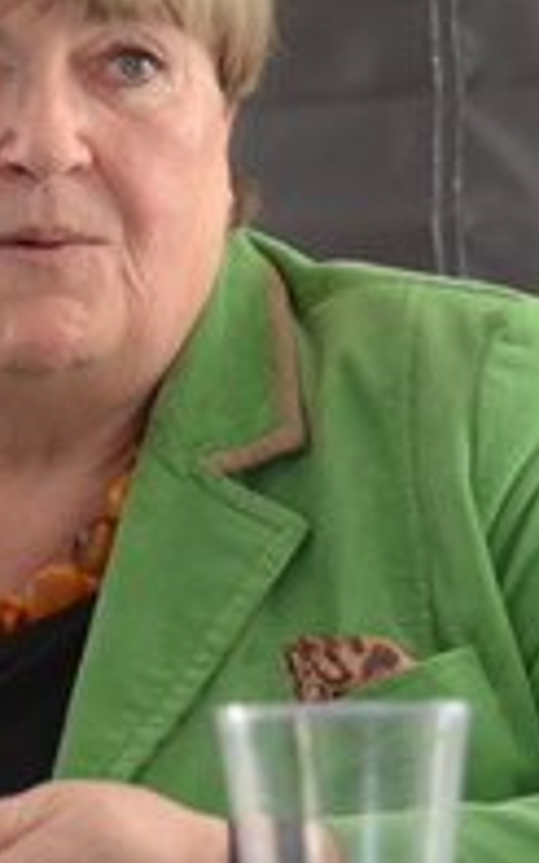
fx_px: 4520
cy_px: 294
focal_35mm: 192
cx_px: 92
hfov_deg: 6.8
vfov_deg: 10.9
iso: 1000
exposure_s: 1/100
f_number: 4.5
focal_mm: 55
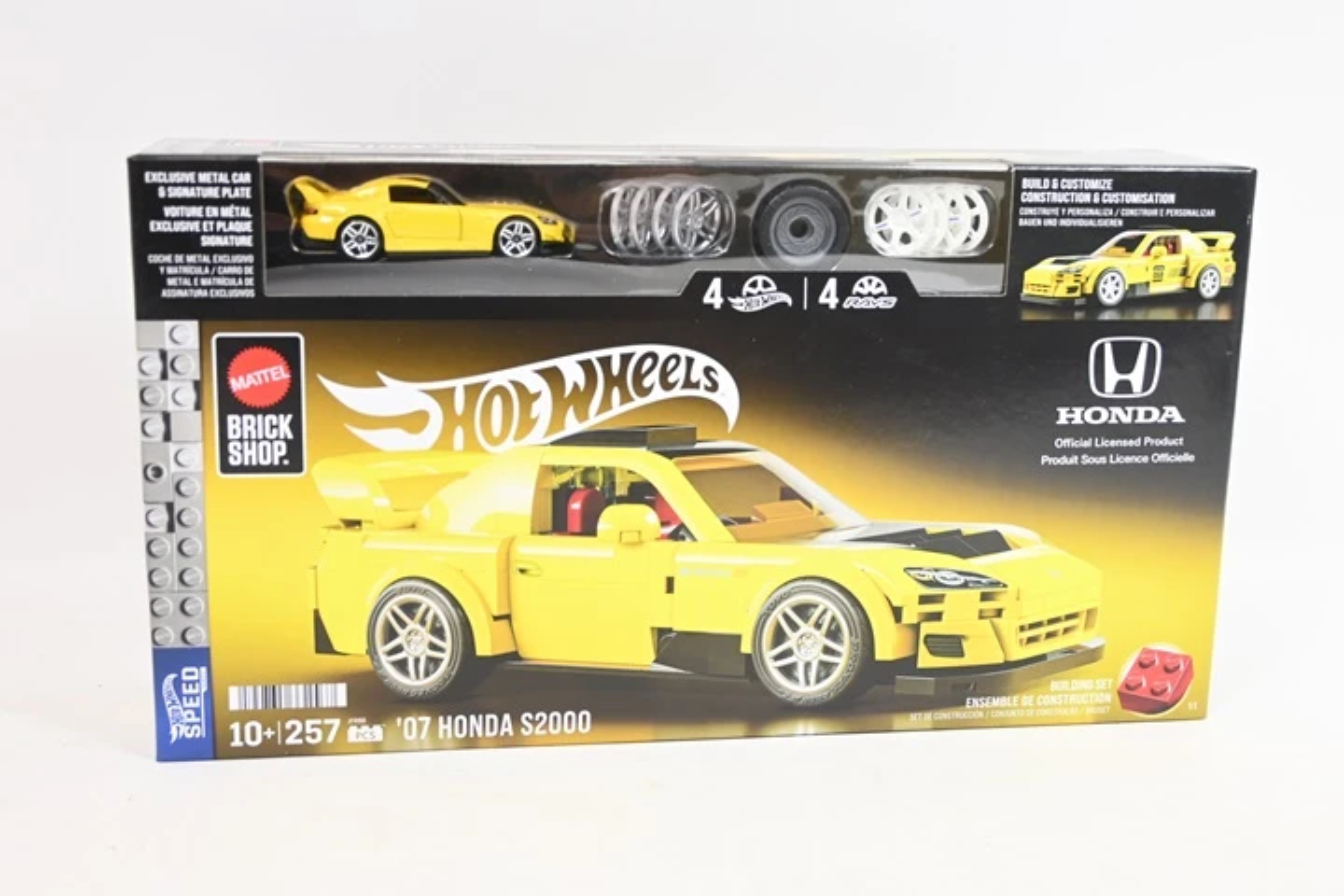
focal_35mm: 46
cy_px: 448
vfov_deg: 29.4
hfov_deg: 43.0
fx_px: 1708
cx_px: 672
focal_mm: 30.5
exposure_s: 1/125
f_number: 4.8
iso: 800
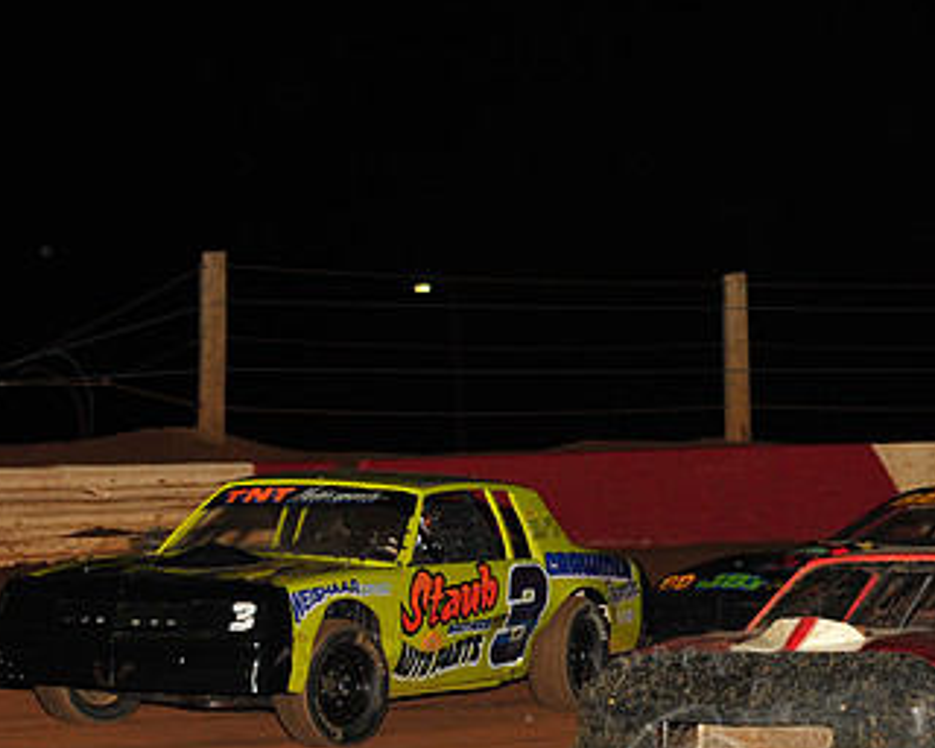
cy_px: 552
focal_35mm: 146
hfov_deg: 13.2
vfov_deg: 10.6
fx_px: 4040
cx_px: 660
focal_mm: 86
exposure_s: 1/320
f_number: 6.3
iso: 800
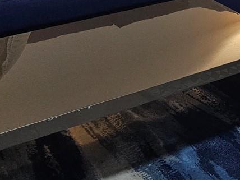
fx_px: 596
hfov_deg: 21.4
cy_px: -75
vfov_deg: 16.0
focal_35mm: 86
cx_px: 274
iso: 640
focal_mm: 6.3
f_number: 1.7
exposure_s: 1/120
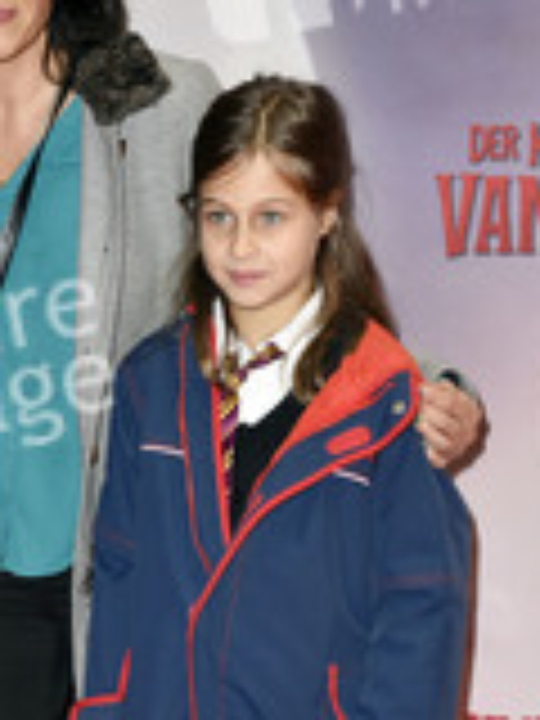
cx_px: 14
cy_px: 612
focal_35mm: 120
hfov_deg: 12.2
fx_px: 2496
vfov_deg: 16.3
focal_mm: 50
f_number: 5.6
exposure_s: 1/100
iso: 1250
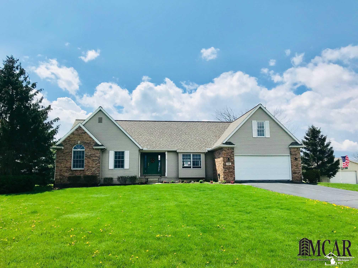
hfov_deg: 63.4
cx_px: 179
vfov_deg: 49.7
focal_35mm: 28
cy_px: 134
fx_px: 290
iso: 20
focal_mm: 3.99
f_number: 1.8
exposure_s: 1/4808
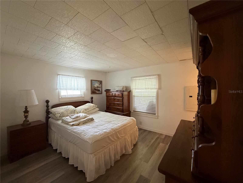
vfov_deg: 85.7
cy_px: 92
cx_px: 122
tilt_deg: +0.9
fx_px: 98
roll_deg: +1.1
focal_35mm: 14
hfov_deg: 102.1
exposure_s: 1/60
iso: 640
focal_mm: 2.22
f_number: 2.2
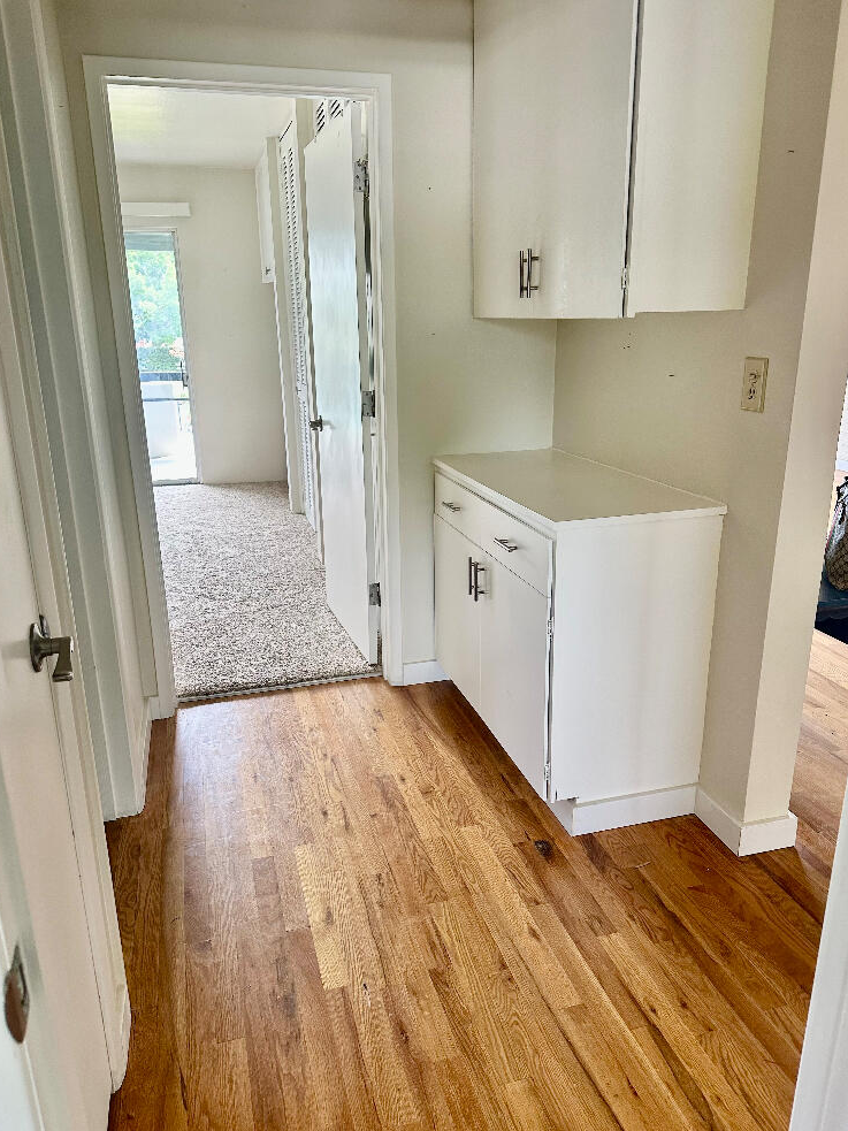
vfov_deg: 69.4
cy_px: 580
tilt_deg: -17.6
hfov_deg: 54.9
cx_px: 426
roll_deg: +0.6
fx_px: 817
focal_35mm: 25
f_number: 1.78
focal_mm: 6.86
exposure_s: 1/121
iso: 200
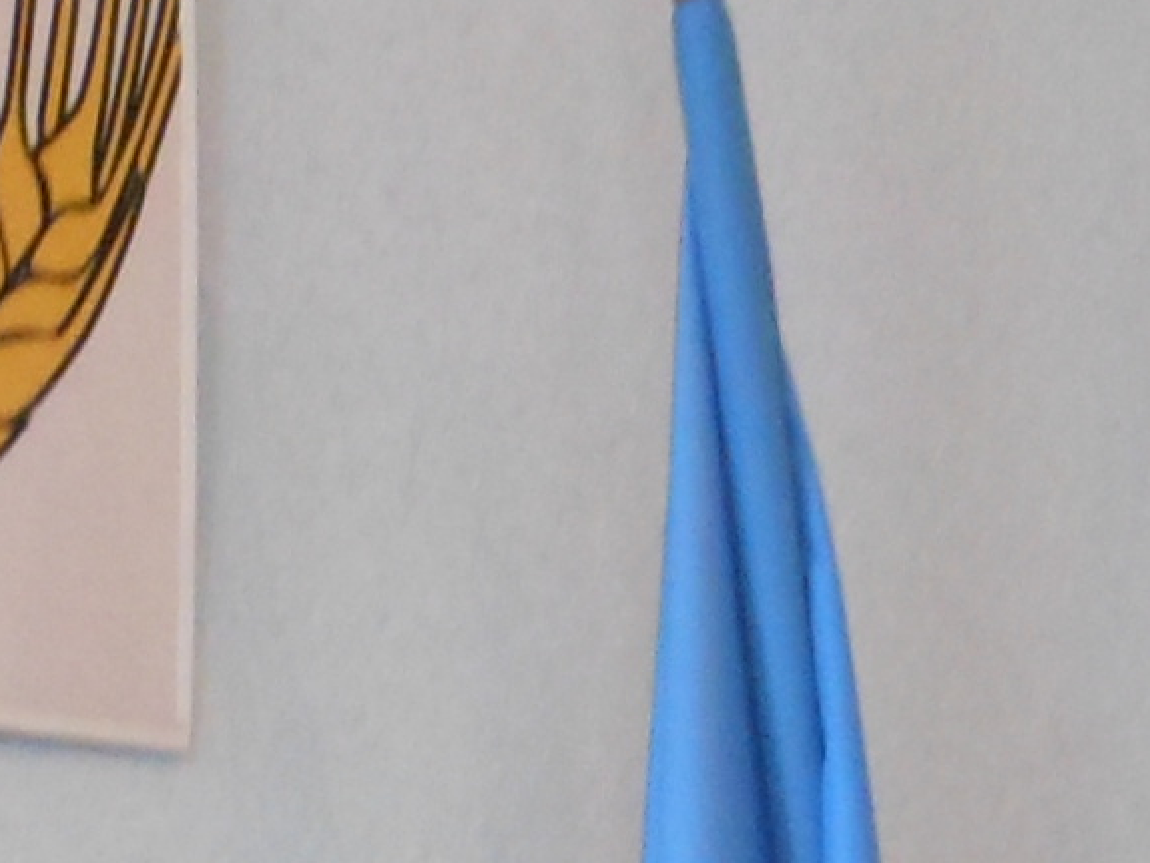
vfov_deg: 8.5
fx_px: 5449
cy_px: 1852
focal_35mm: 164
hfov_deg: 12.0
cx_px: 626
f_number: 3.3
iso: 400
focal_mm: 5.2
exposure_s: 1/13
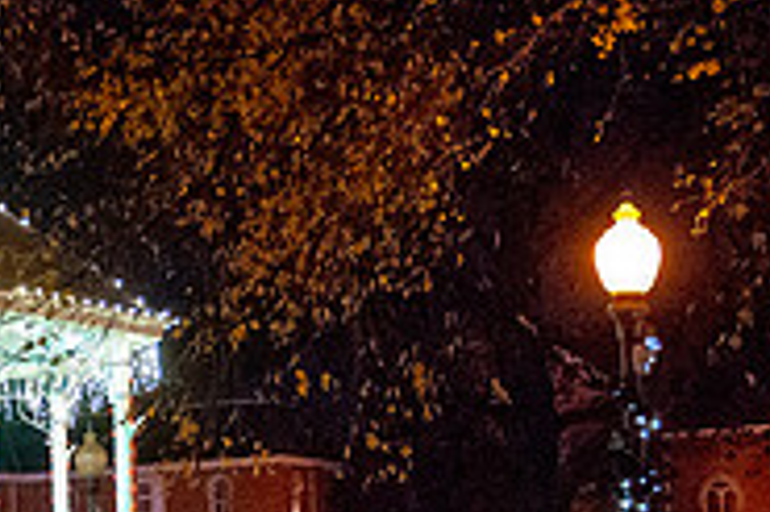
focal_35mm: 113
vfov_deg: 12.1
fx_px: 2415
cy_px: 383
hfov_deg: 17.1
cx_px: -221
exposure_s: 1/125
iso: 6400
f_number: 2.8
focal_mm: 36
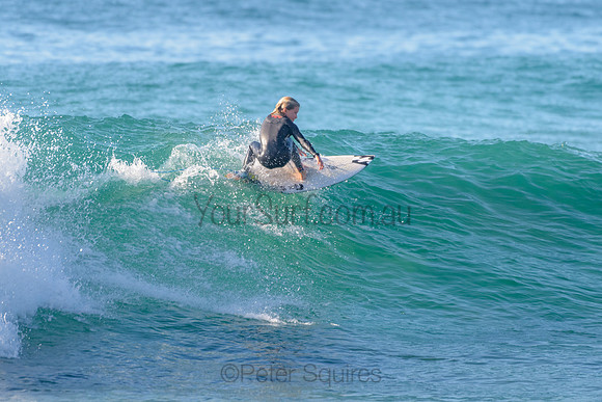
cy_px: 156
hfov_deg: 3.4
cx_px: 311
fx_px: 10240
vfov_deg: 2.2
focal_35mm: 612
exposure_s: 1/2000
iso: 560
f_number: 5.6
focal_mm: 500
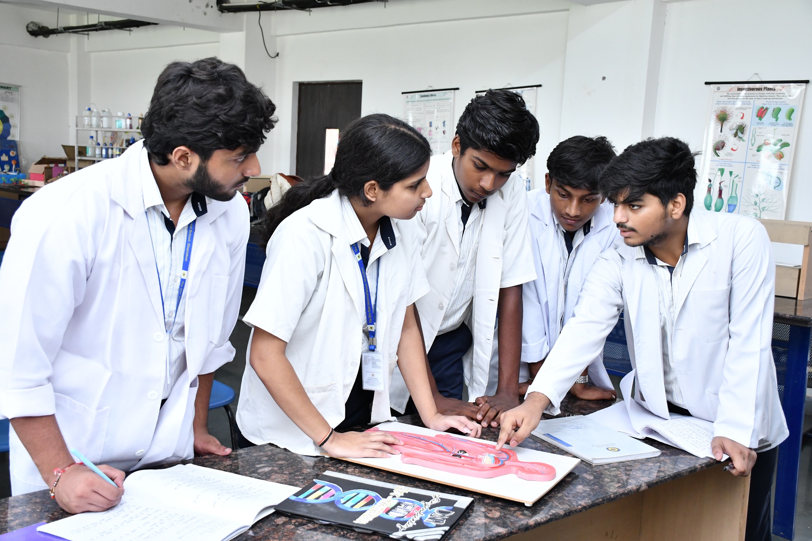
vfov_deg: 34.2
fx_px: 879
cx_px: 406
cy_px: 270
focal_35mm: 39
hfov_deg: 49.6
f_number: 5
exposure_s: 1/125
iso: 1600
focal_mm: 26
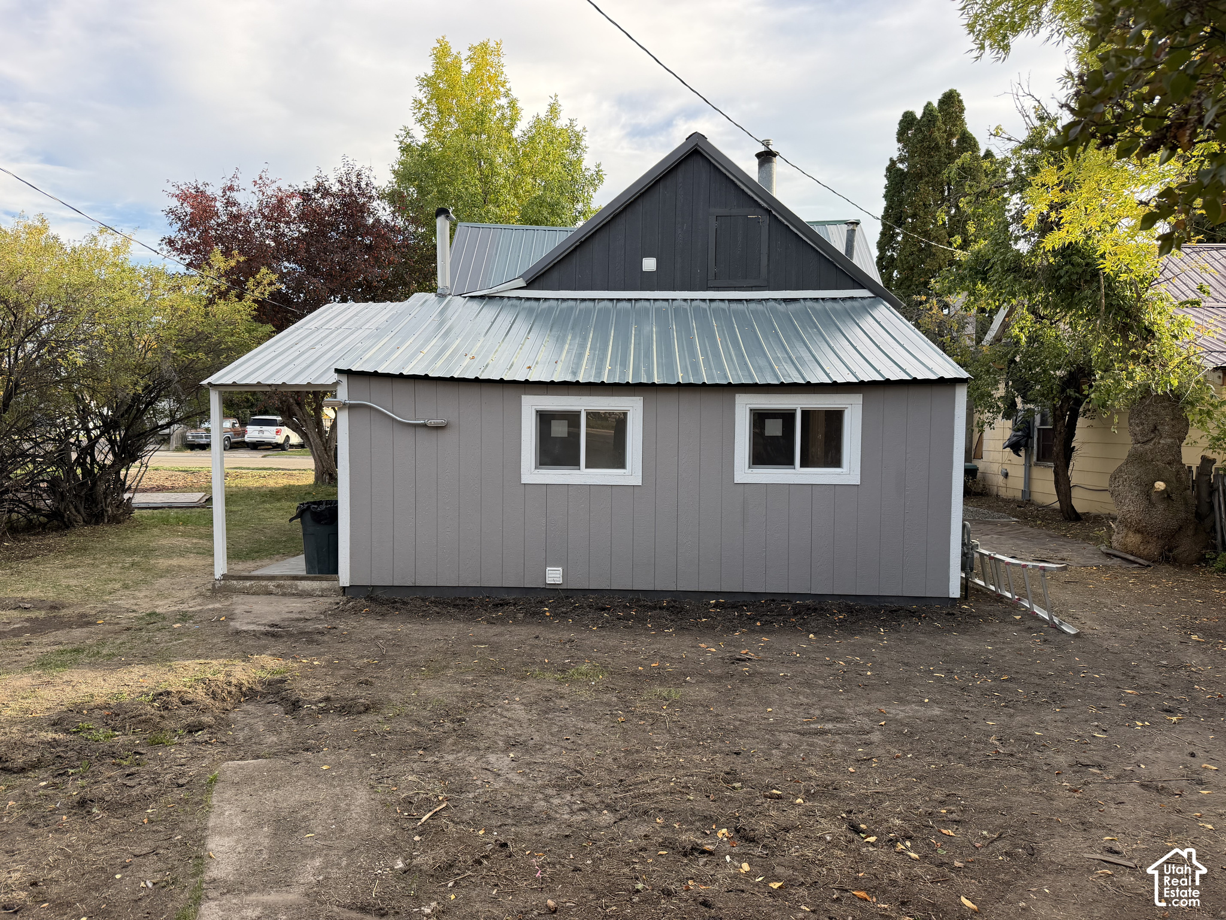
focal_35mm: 24
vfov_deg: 56.8
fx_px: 850
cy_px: 460
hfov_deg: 71.6
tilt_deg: -2.0
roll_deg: -0.2
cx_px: 613
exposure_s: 1/888
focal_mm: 6.76
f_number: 1.78
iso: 100
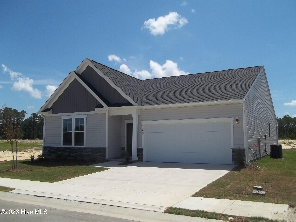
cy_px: 111
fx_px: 274
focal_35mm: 32
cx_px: 148
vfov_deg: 44.2
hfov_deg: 56.8
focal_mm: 5.7
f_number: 8.8
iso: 64
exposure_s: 1/250
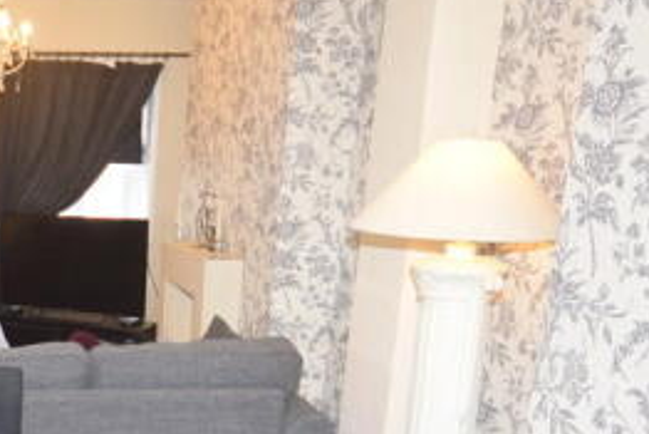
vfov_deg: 28.8
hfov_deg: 37.5
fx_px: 812
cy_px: 388
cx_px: -41
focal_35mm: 45
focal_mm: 12
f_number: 4.5
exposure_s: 1/60
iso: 900
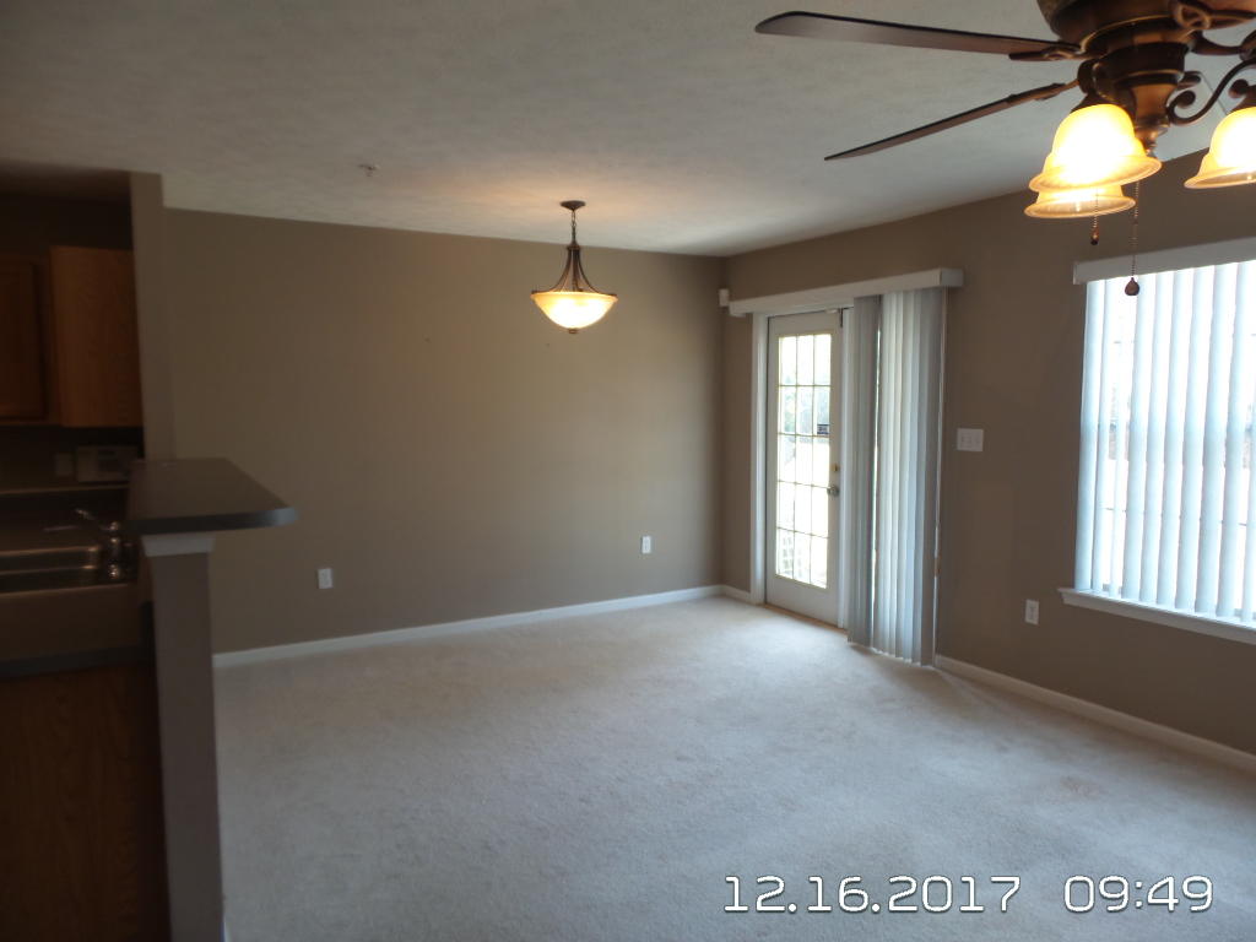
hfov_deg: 73.9
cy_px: 471
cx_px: 628
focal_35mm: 23
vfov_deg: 58.9
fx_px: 835
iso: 100
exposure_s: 1/40
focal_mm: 4.1
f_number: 3.2
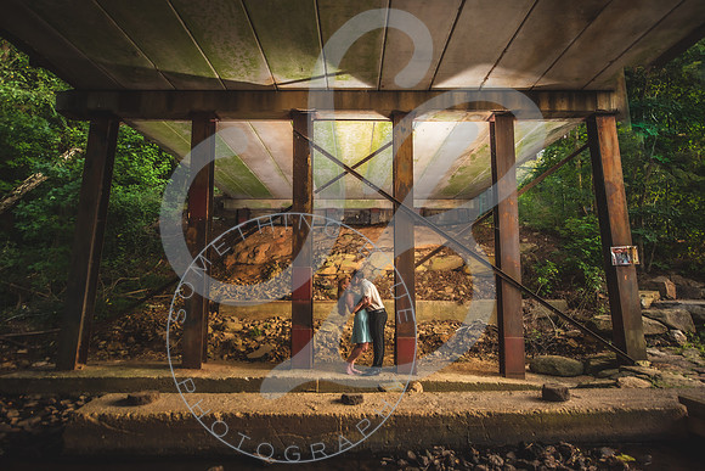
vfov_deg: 59.4
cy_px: 235
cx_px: 353
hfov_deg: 81.1
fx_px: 412
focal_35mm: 21
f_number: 2.8
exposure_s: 1/160
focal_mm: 21
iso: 200
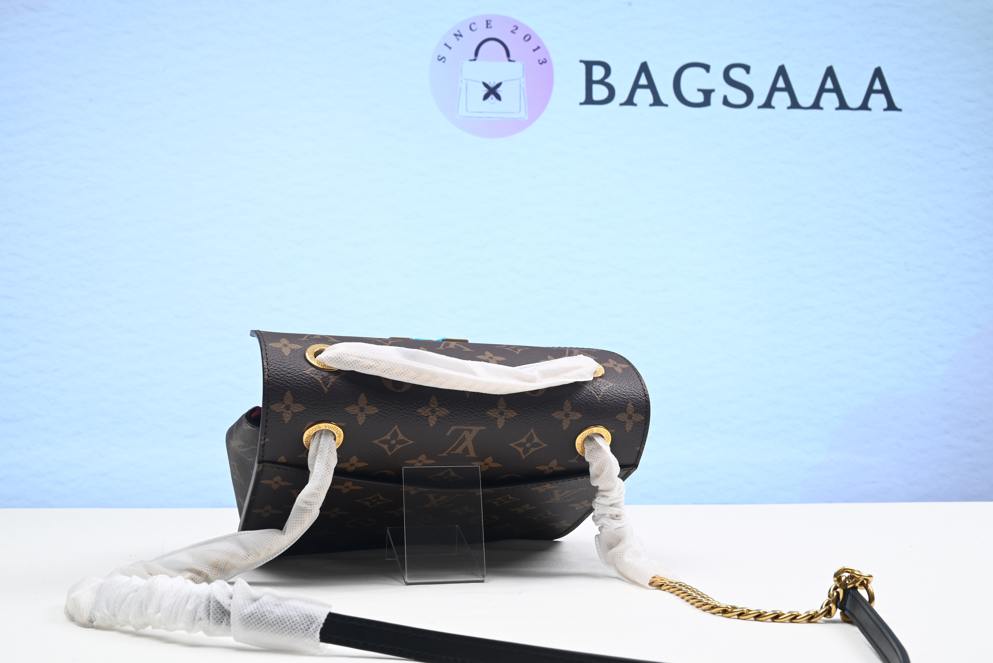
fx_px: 1131
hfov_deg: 47.4
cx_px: 496
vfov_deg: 32.7
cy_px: 332
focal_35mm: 41
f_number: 16
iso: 100
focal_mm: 41
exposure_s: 1/2
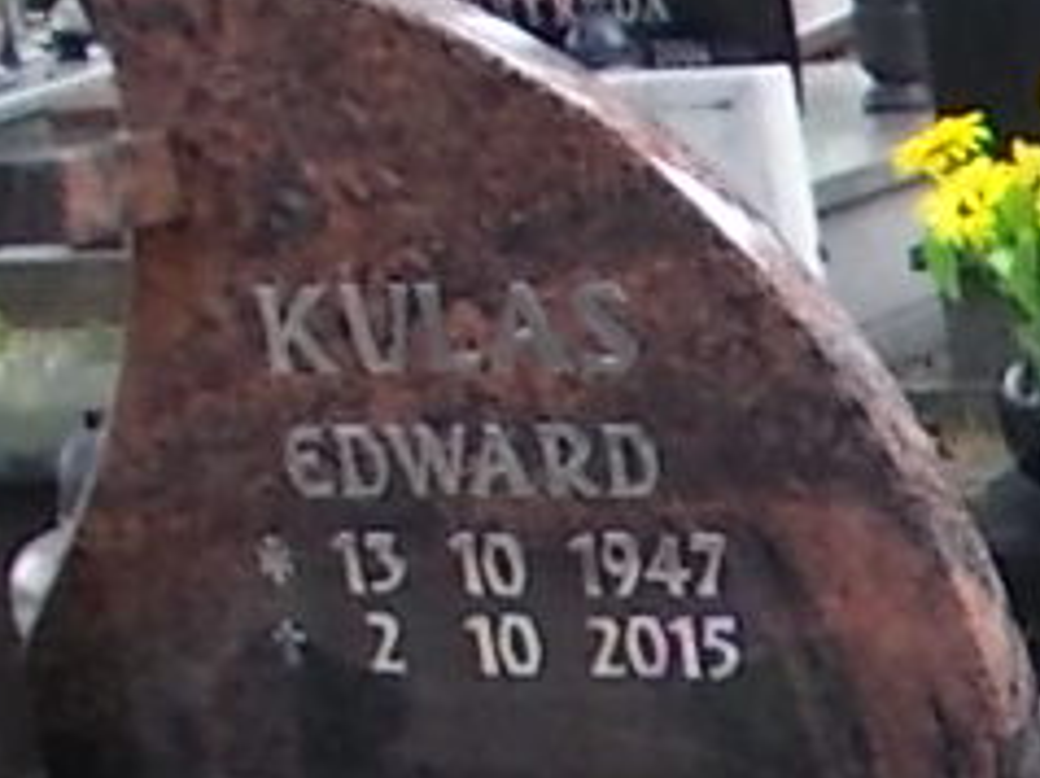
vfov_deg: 8.2
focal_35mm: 175
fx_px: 5252
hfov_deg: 10.1
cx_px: 2333
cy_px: 1416
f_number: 3.2
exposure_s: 1/160
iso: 80
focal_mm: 4.6
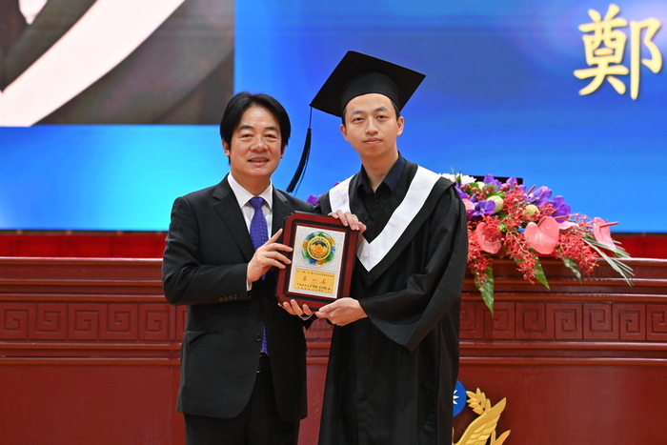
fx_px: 5003
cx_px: 334
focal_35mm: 270
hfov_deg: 7.6
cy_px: 222
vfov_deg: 5.1
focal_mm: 270
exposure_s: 1/160
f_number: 6.3
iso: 3200
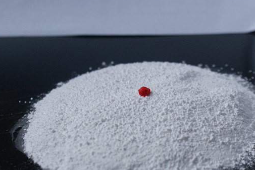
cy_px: 95
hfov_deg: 21.4
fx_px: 674
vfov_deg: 14.4
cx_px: 147
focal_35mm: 95
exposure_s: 1/60
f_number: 5.6
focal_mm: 40
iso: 250
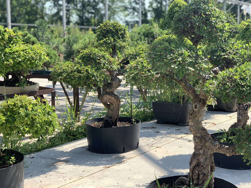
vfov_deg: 28.0
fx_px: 377
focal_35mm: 52
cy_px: 94
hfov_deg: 36.8
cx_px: 126
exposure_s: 1/436
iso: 16
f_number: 2.4
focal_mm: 6
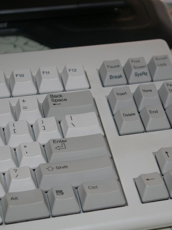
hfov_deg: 15.2
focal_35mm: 97
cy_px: 128
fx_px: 643
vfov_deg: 20.2
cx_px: 122
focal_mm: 40
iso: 200
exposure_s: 1/60
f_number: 5.6
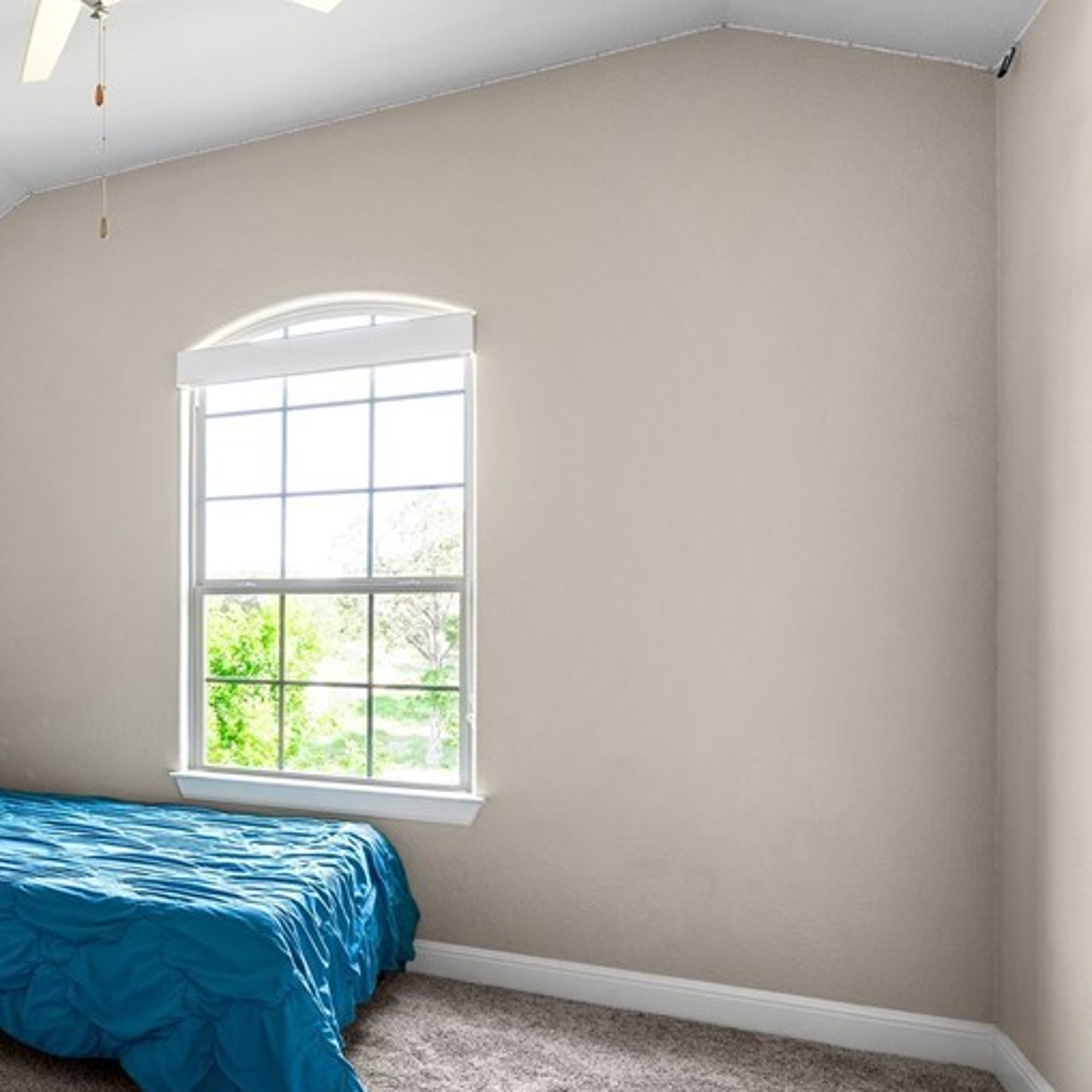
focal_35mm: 29
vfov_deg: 55.5
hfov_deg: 45.0
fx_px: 1035
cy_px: 603
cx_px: -53
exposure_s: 1/60
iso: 400
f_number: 8
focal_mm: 16
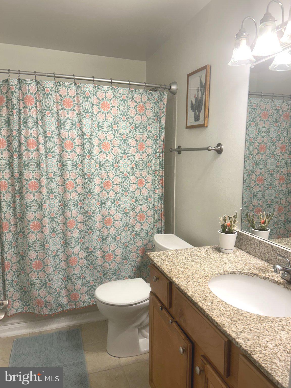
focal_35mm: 26
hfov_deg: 53.1
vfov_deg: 67.3
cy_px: 194
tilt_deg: -7.8
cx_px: 146
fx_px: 291
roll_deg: -0.6
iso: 80
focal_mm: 5.7
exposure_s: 1/120
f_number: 1.5
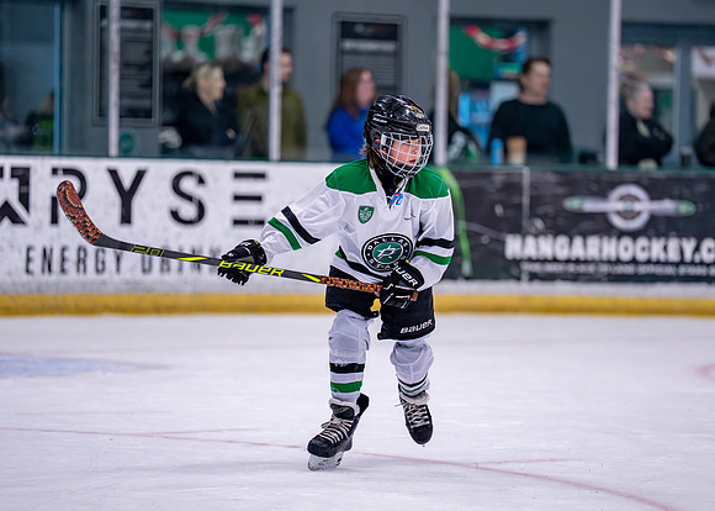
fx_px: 4407
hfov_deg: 9.3
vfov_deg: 6.6
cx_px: 418
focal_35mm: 217
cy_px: 238
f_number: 2.8
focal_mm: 182
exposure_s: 1/1250
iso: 2500
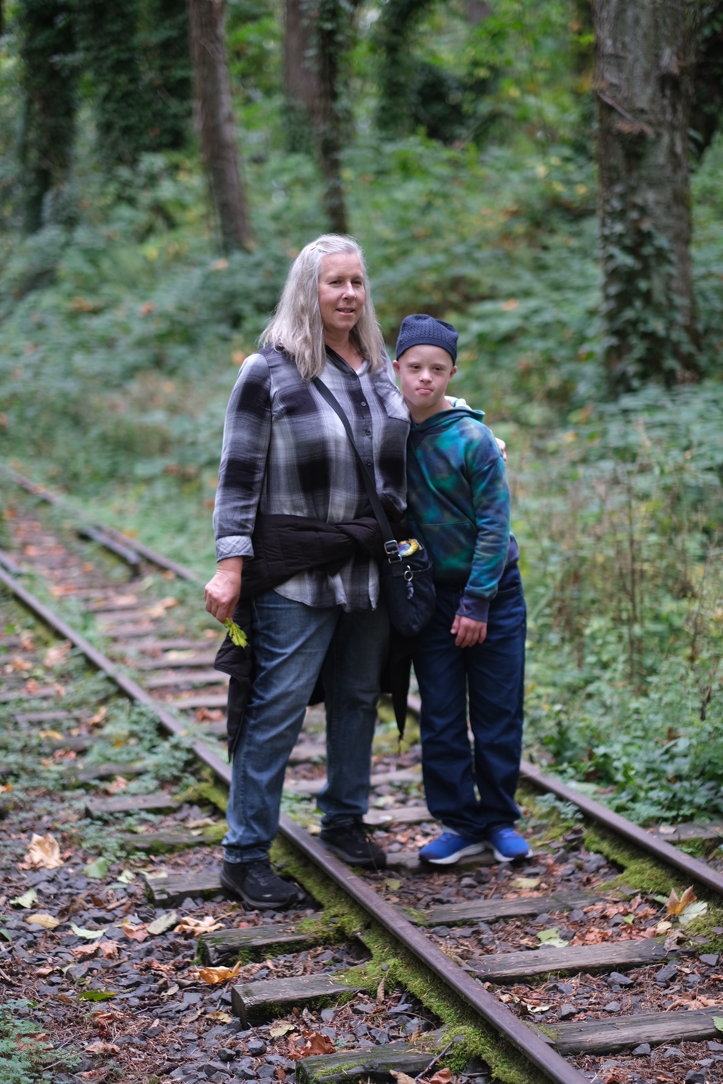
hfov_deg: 16.3
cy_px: 542
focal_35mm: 84
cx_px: 362
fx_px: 2530
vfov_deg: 24.2
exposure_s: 1/85
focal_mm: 56
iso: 160
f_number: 1.2
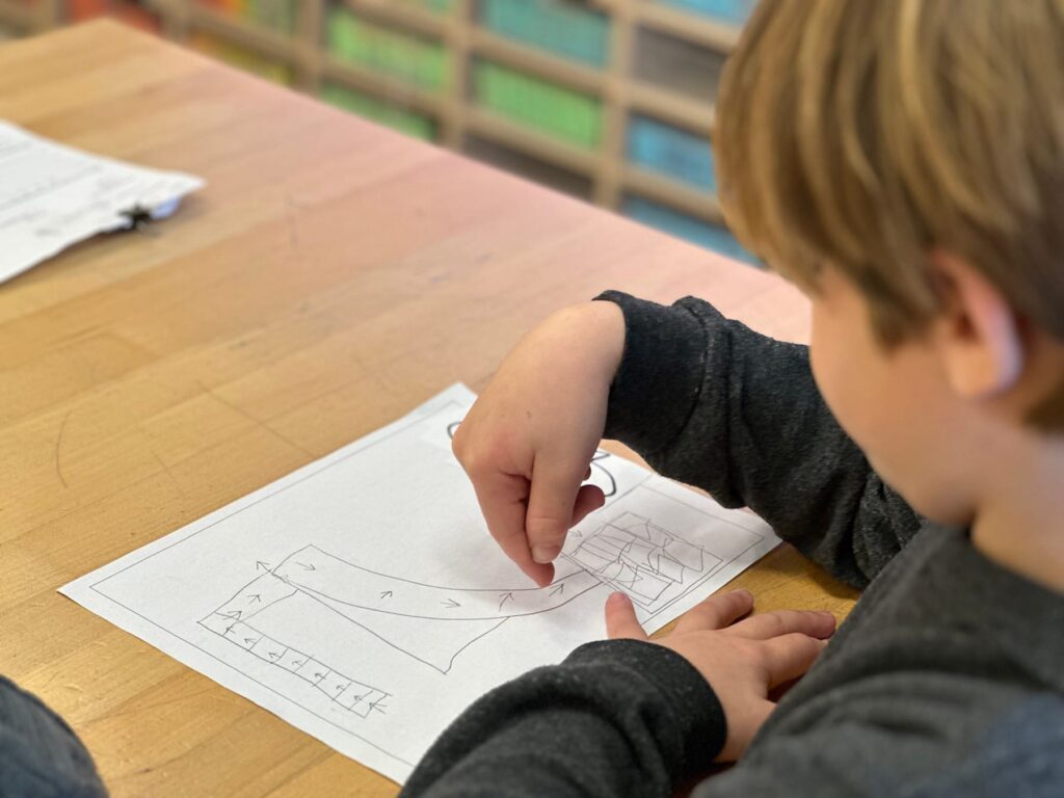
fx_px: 2367
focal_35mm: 77
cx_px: 532
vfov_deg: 19.1
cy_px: 399
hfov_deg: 25.3
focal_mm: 9
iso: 160
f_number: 2.8
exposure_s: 1/60
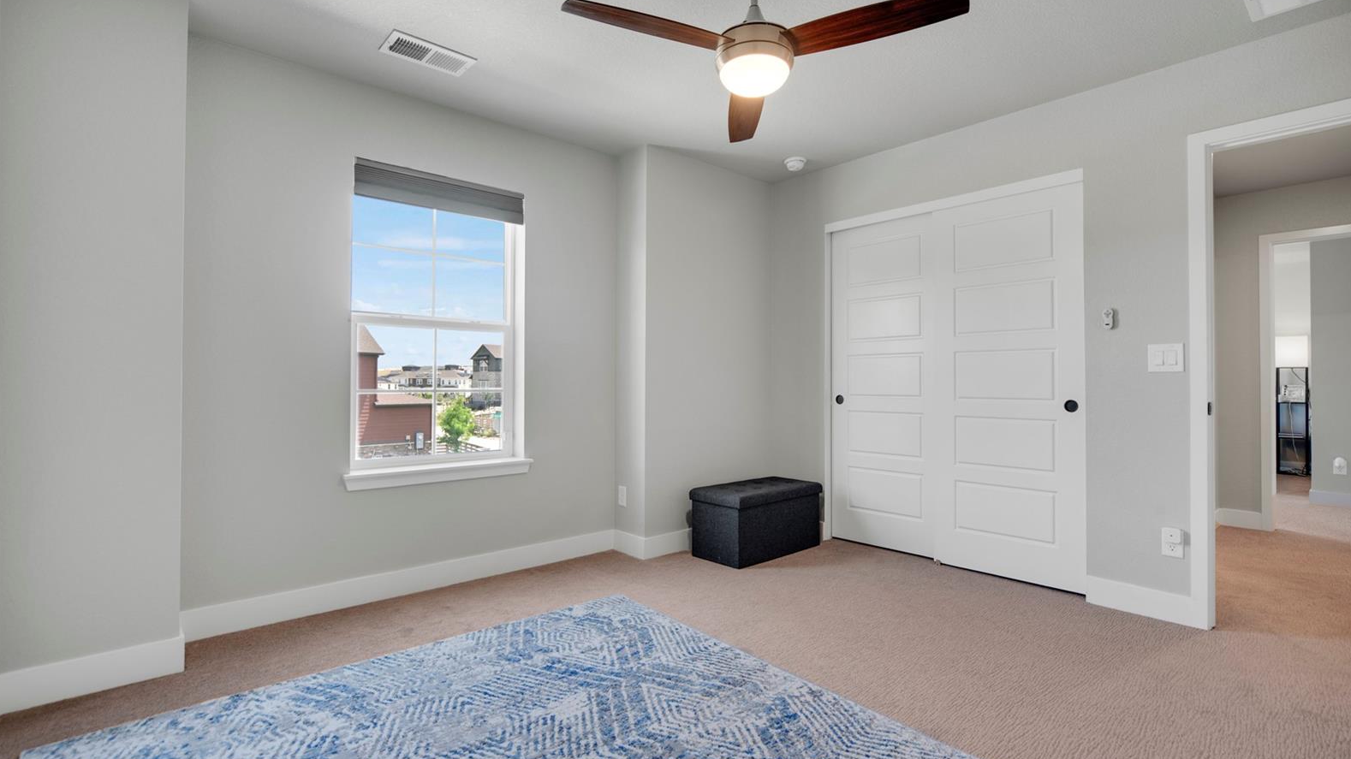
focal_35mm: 17
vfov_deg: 63.9
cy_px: 376
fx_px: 609
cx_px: 679
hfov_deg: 95.9
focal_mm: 16
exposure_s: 1/50
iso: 400
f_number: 8
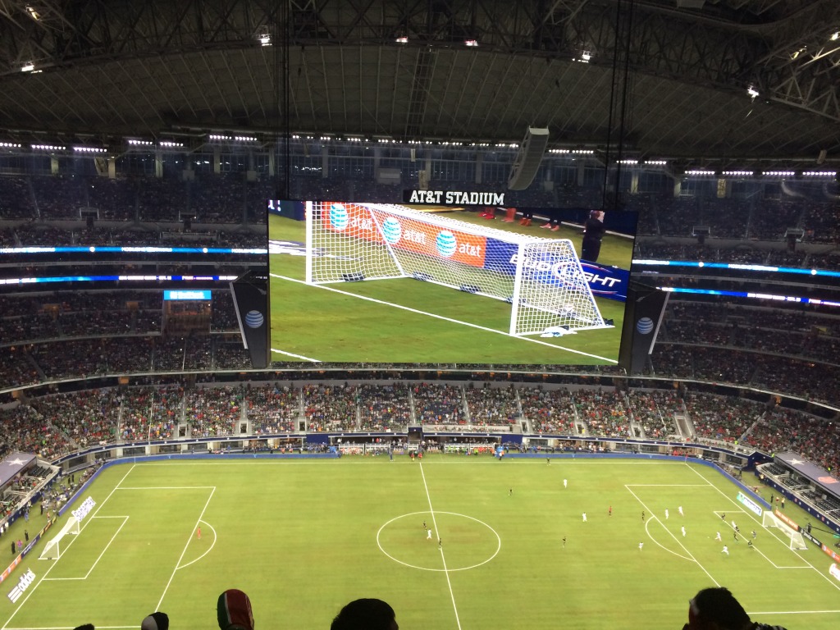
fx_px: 704
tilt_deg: -10.0
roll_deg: -0.8
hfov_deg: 61.7
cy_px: 315
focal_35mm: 29
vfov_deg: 48.2
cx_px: 420
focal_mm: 4.15
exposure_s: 1/30
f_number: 2.2
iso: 50
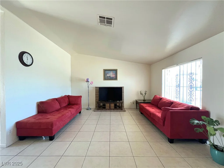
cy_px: 84
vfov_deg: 89.9
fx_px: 84
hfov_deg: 106.2
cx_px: 112
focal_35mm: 13
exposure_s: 1/99
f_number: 1.8
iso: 160
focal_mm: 1.57
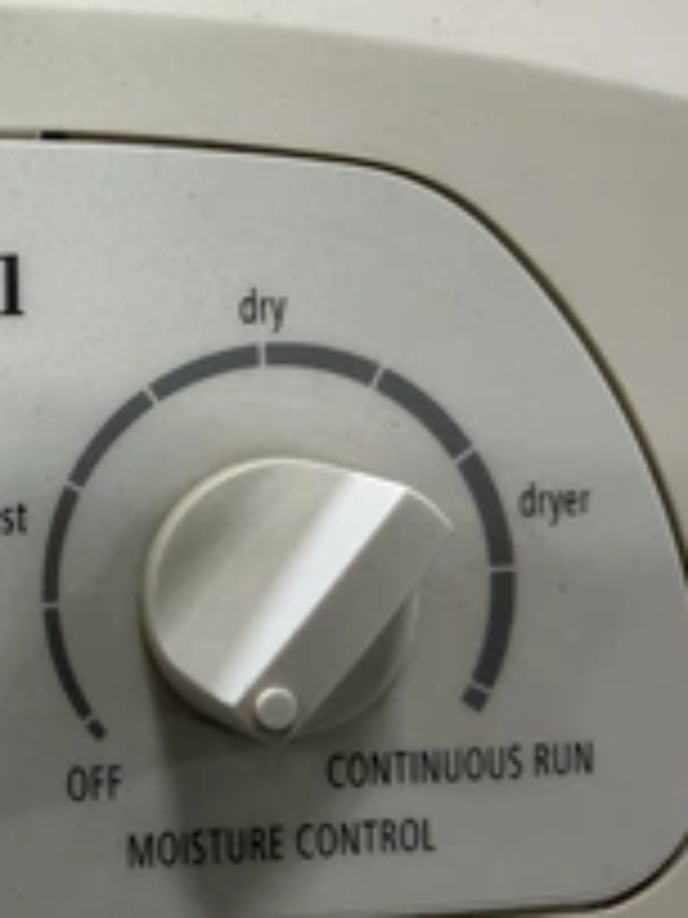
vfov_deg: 34.9
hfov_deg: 24.3
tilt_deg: -68.8
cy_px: 495
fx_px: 1458
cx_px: -121
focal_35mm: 55
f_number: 1.8
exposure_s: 1/60
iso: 80
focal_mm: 3
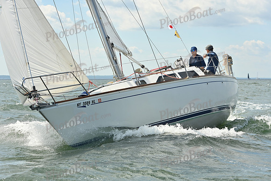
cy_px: 90
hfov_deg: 21.5
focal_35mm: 95
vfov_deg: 14.4
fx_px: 715
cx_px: 136
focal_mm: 95
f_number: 7.1
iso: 250
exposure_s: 1/1250
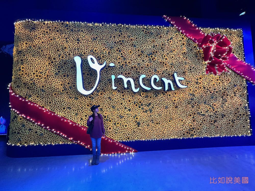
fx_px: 103
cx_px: 128
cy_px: 96
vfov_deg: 85.7
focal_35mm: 14
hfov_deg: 102.1
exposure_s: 1/68
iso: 320
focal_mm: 2.22
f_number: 2.2
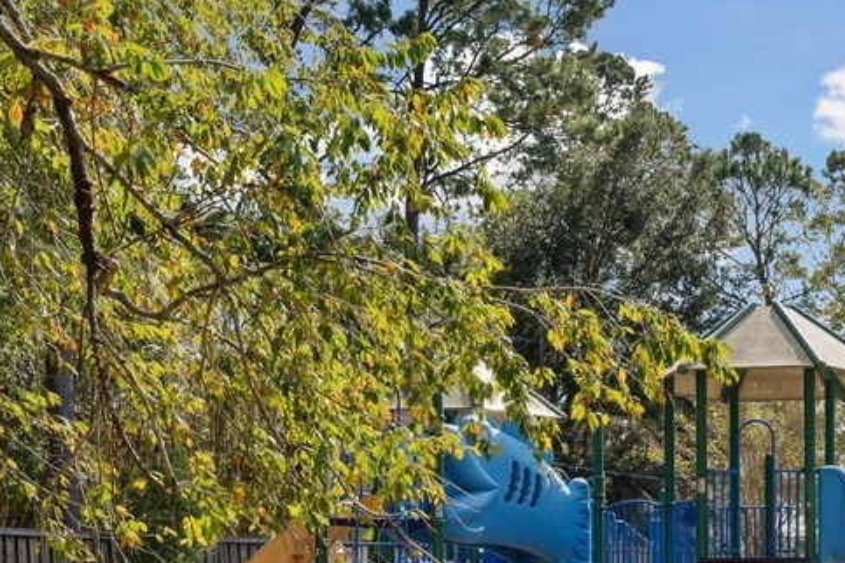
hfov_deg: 34.2
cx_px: 808
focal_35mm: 54
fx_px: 1267
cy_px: 558
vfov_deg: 24.0
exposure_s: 1/640
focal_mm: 24
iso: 400
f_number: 8
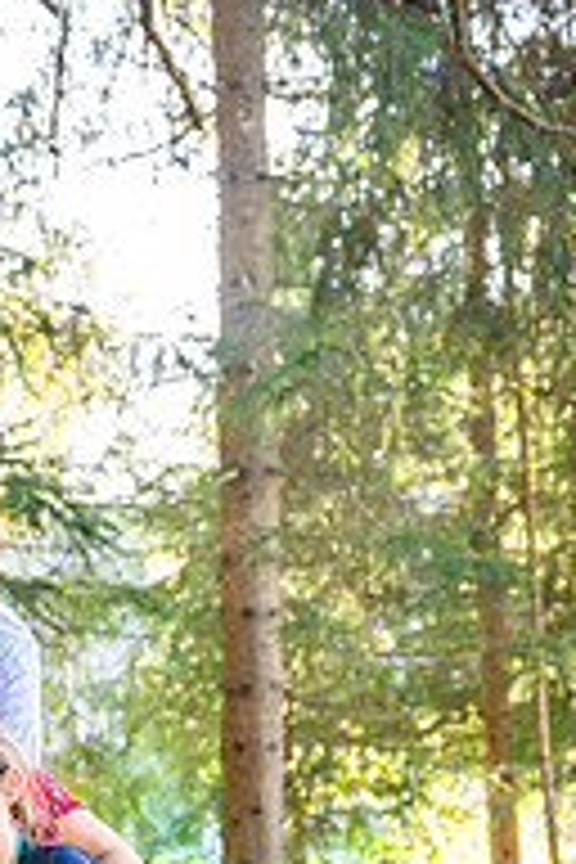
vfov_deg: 16.2
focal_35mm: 124
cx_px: -29
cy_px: 842
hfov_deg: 10.9
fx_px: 2976
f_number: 4
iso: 200
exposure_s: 1/60
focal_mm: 53
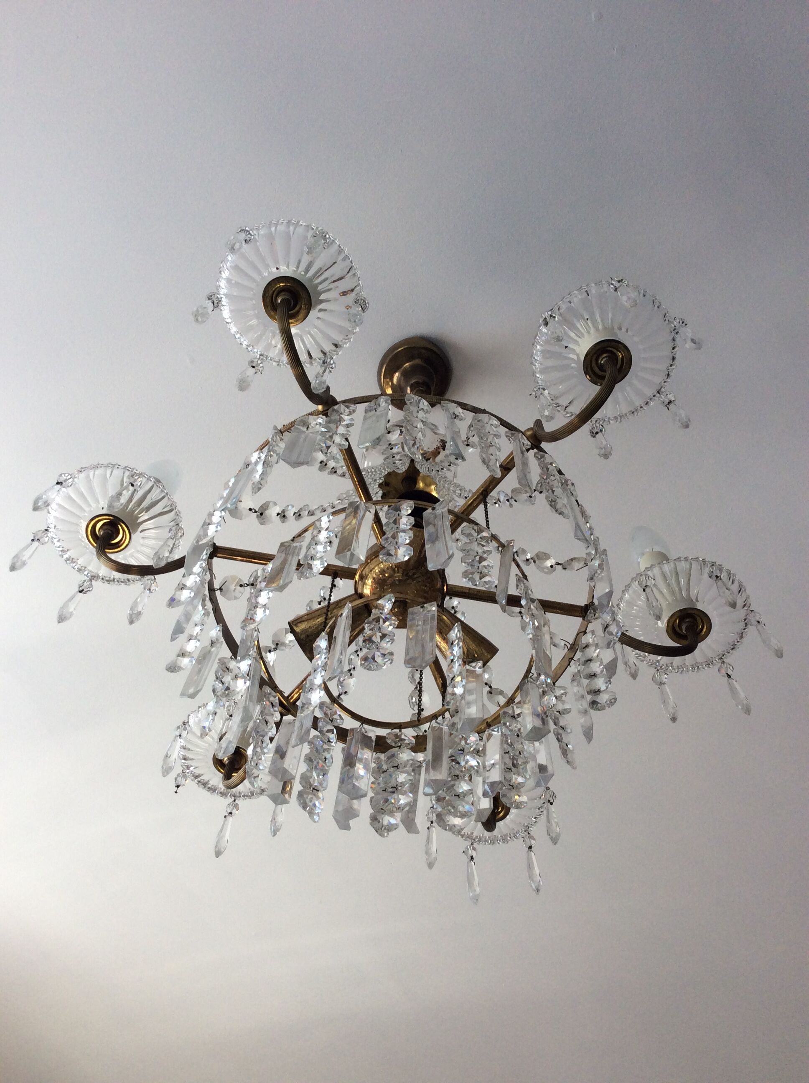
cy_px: 542
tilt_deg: +65.2
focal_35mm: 32
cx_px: 404
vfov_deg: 56.9
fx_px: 1000
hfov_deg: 44.1
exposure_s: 1/100
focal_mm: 3.3
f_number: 2.4
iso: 50
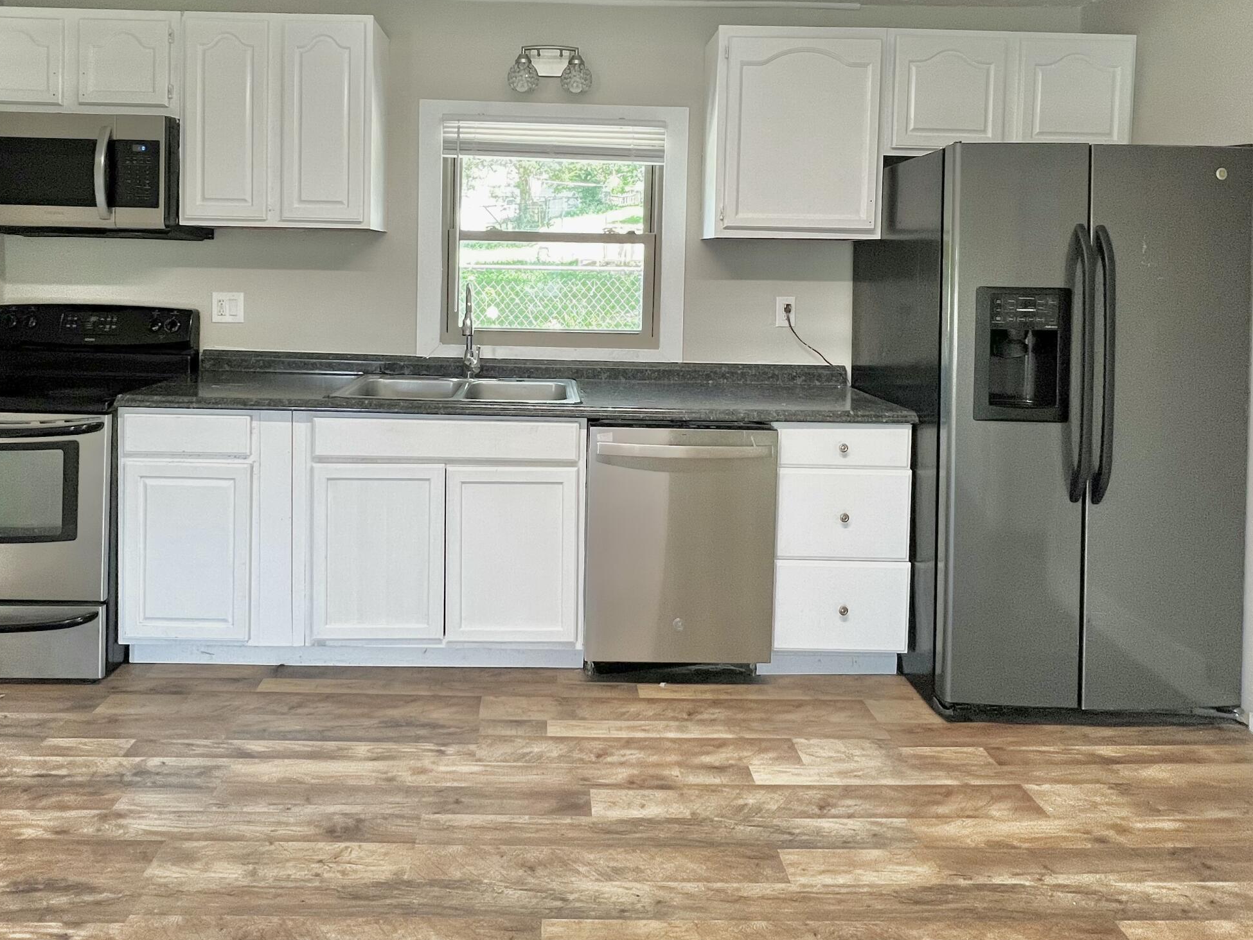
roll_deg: -0.7
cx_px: 564
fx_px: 724
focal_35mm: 20
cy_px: 295
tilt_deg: -2.6
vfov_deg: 63.9
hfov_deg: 81.5
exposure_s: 1/120
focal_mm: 1.57
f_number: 1.8
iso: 160
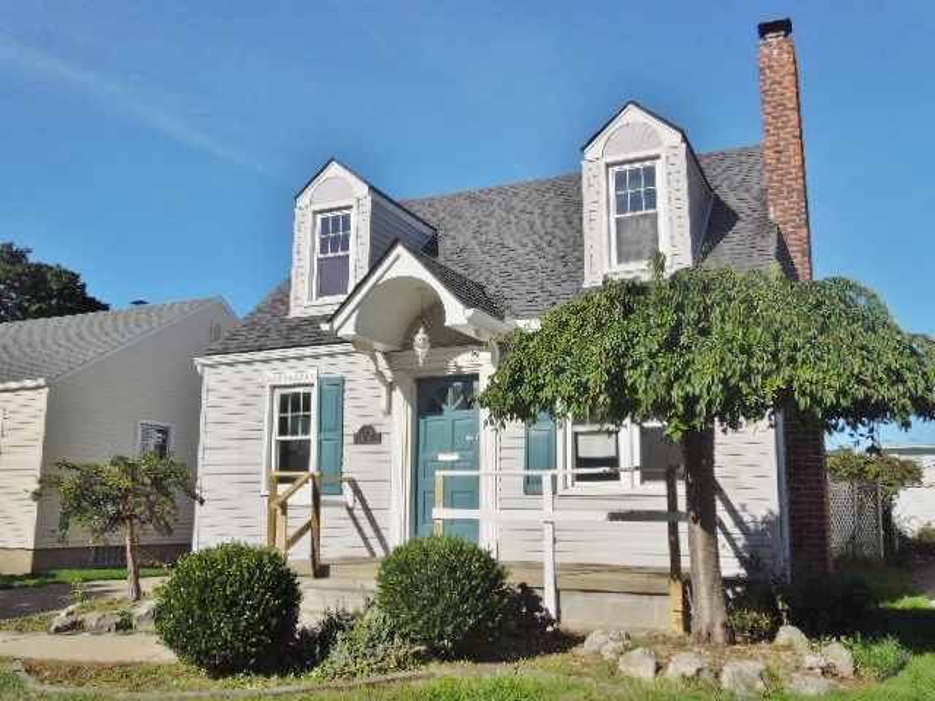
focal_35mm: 31
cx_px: 468
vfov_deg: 45.4
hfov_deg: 58.4
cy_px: 350
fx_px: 837
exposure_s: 1/640
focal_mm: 5.6
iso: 100
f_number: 7.2
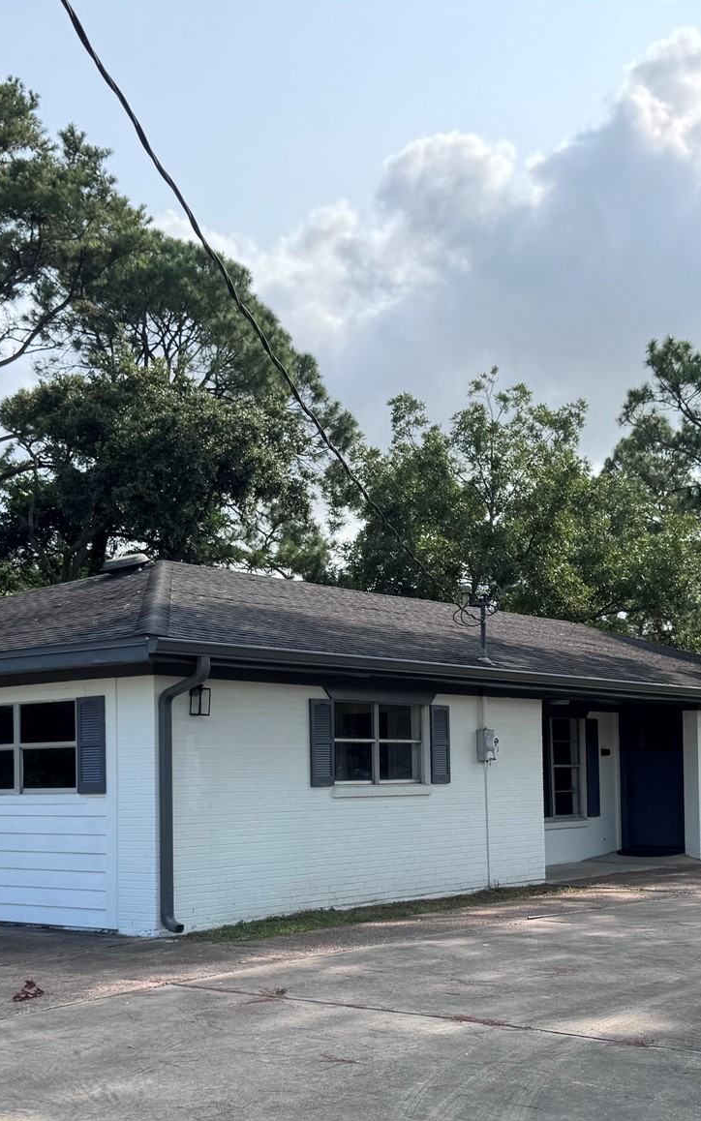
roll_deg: +0.5
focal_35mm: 45
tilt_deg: +0.4
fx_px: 1375
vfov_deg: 43.8
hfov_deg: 28.6
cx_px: 351
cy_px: 736
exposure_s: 1/2174
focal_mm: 6.76
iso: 80
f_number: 1.78
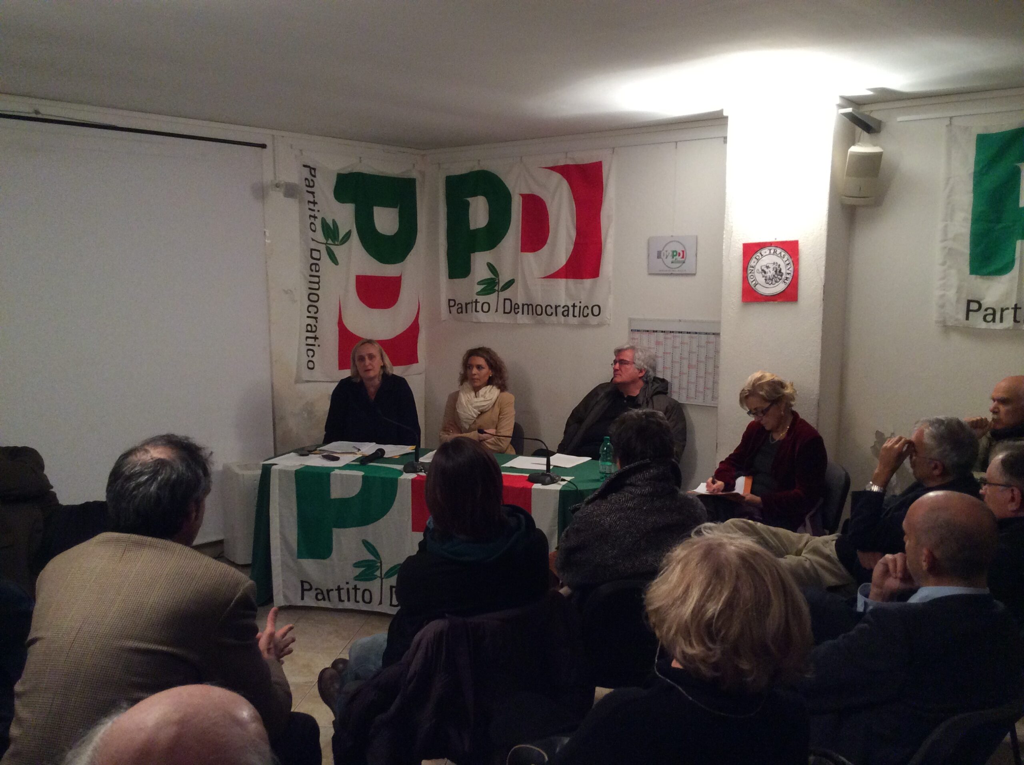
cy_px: 382
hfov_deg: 55.4
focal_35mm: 33
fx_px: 975
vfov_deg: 42.8
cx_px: 512
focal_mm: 3.3
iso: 160
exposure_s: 1/24
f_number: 2.4
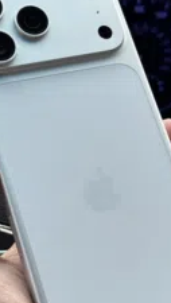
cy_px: 129
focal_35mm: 93
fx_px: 748
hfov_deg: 13.0
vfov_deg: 22.9
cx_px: 81
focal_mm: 6.76
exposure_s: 1/527
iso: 64
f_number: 1.78
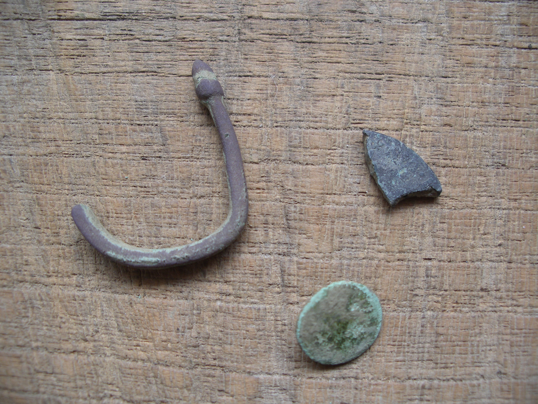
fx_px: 575
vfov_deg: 38.7
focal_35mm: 37
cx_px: 269
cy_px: 202
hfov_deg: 50.1
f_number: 2.8
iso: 80
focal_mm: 7.8
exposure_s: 1/60
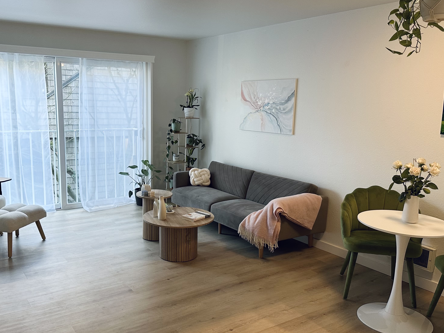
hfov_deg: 55.1
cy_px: 171
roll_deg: -0.9
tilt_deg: -8.9
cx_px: 187
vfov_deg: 42.9
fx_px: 423
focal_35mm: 33
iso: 160
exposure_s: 1/60
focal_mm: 6.86
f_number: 1.78
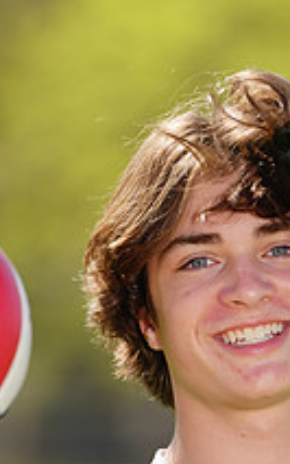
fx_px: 13122
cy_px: 529
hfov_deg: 1.3
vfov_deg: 2.0
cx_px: 128
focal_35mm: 1037
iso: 64
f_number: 6.3
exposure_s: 1/200
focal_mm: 373
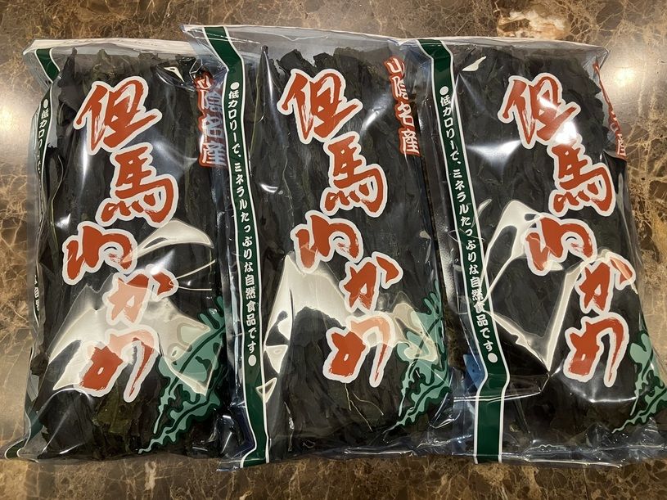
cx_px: 334
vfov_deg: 49.7
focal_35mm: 28
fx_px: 539
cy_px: 250
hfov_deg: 63.5
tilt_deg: -74.1
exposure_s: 1/60
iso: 200
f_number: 1.8
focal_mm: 3.99
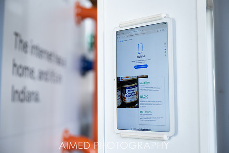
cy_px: 76
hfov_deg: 36.6
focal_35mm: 54
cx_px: 114
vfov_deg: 24.9
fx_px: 347
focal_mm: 54
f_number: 2.8
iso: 640
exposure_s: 1/200
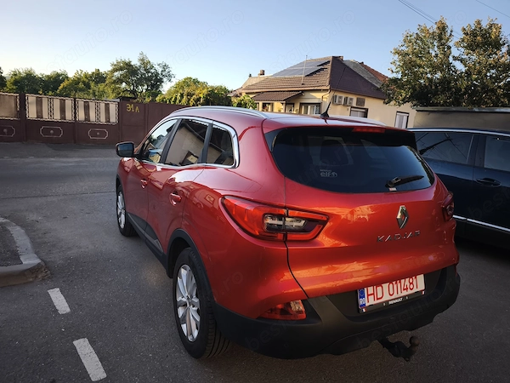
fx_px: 339
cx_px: 255
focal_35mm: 23
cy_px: 192
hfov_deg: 73.9
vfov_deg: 58.9
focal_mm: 6.57
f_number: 1.6
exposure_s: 1/901
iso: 50
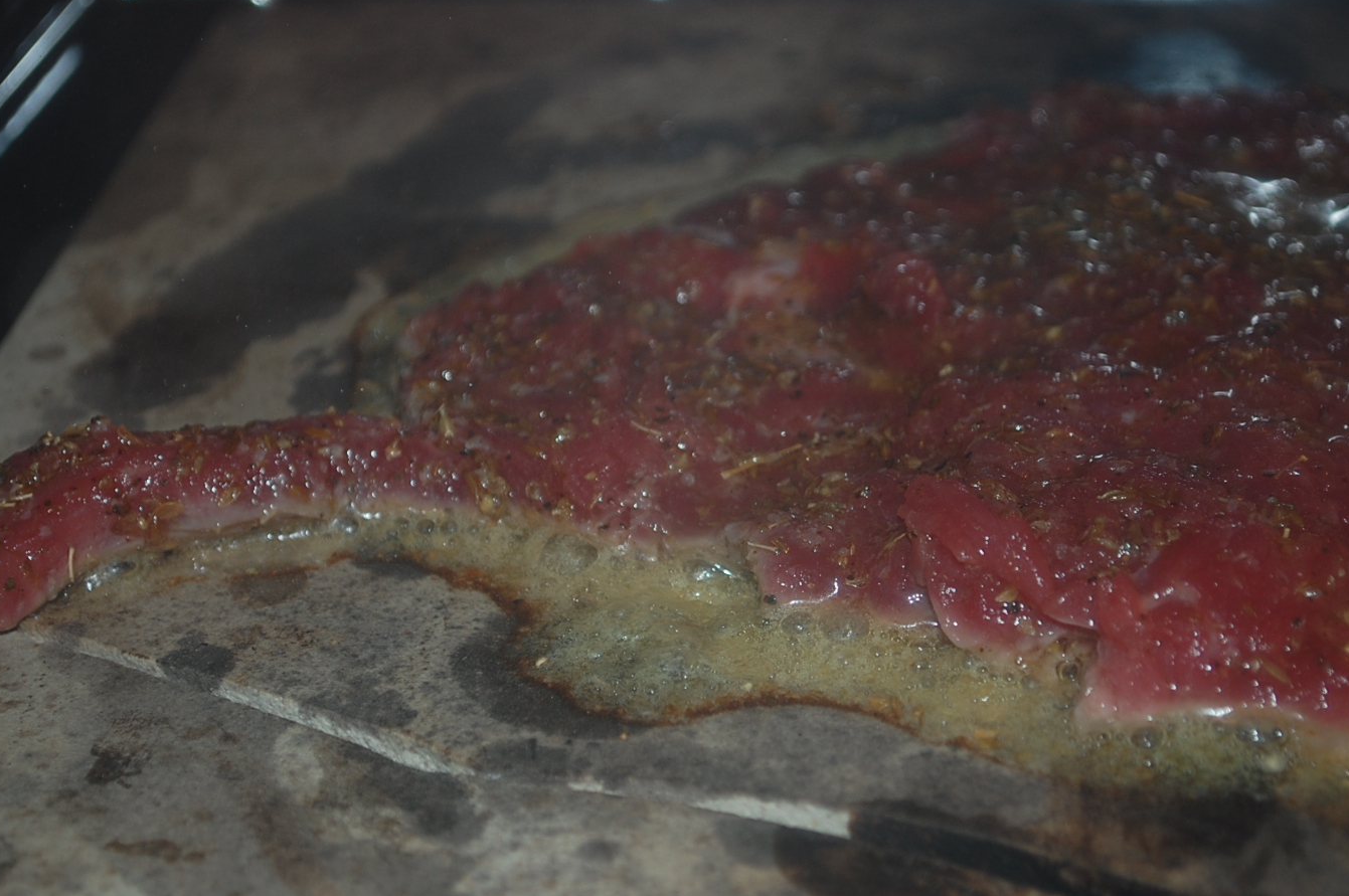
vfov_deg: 14.7
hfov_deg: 22.0
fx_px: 3465
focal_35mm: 93
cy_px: 419
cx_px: 732
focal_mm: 55
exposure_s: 1/125
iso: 200
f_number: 5.6
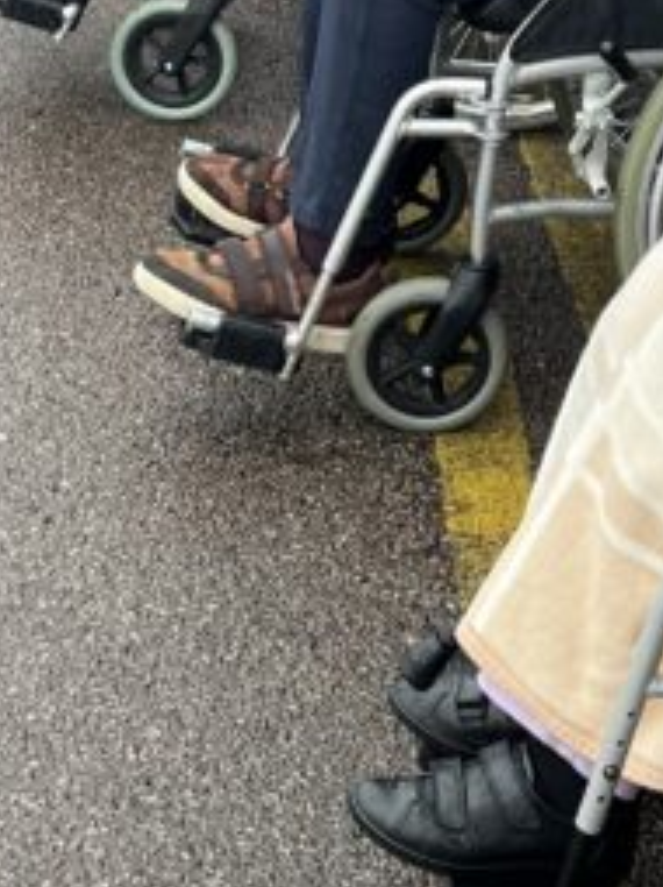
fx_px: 2686
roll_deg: -0.9
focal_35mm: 105
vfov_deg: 17.2
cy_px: -377
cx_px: 628
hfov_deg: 13.9
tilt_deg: -9.7
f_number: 1.6
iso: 32
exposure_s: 1/122
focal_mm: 5.1
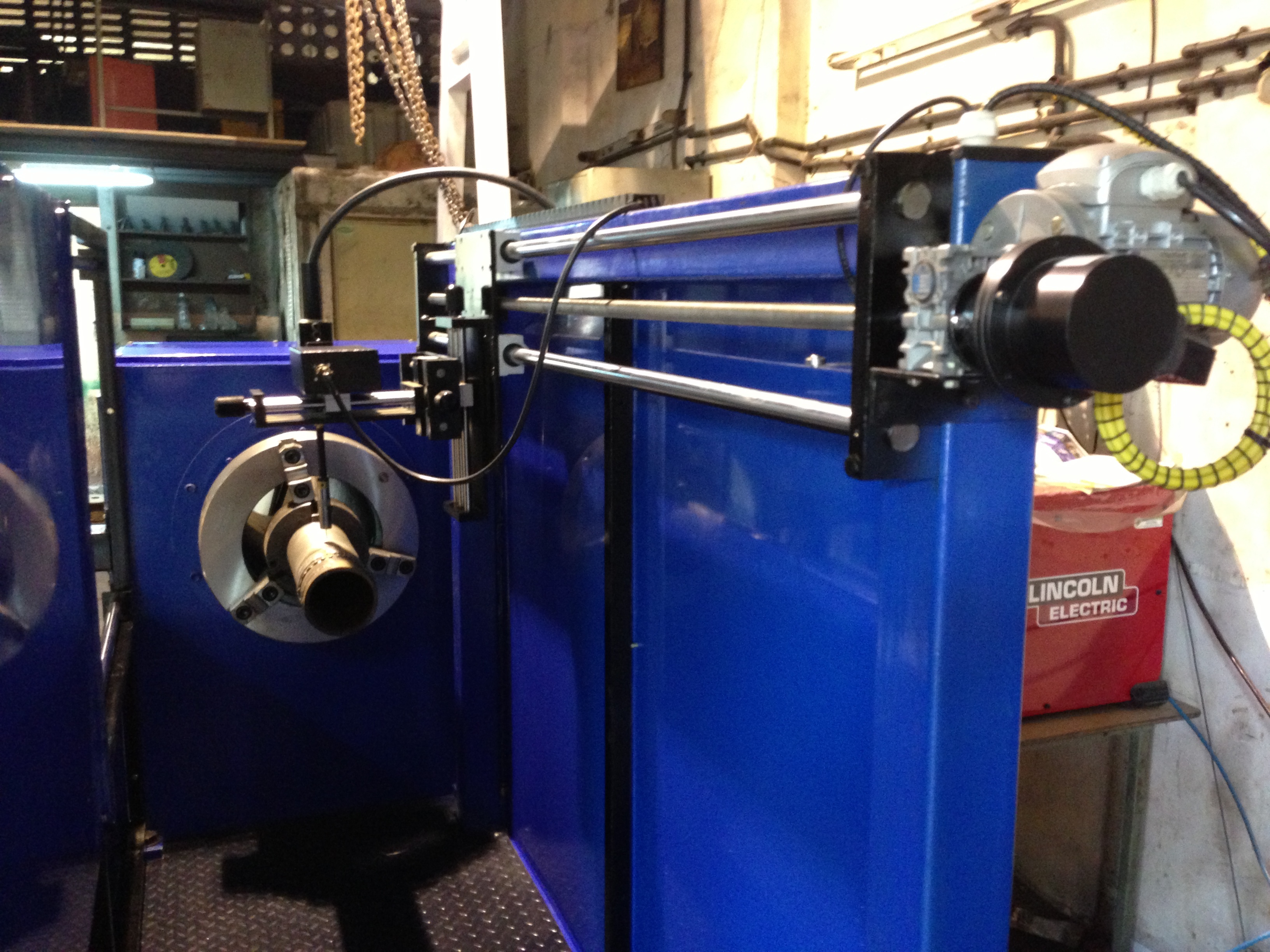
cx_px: 635
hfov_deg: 55.4
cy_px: 476
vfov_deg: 42.9
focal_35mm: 33
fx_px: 1211
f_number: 2.4
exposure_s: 1/20
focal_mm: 4.13
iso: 400
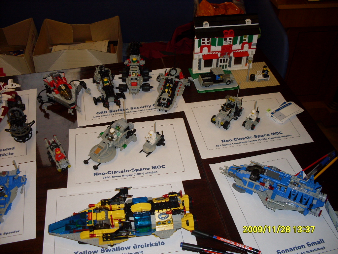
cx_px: 169
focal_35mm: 38
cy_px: 127
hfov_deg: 49.0
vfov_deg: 37.7
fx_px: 371
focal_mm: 6.3
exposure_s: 1/45
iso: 100
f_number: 2.8
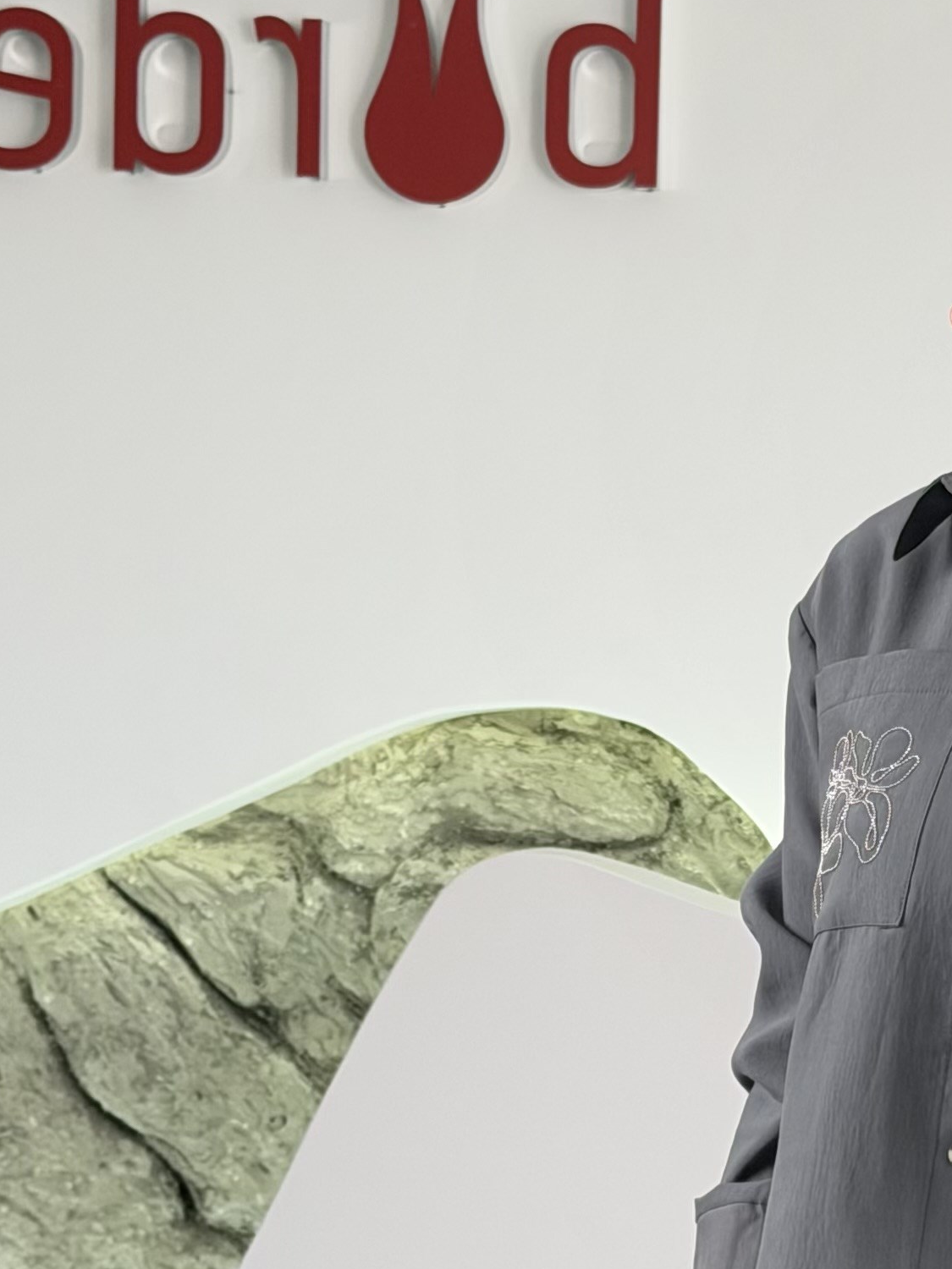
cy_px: 799
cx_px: 991
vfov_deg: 15.3
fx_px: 4730
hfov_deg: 11.4
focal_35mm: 129
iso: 50
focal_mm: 6.76
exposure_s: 1/100
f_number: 1.78
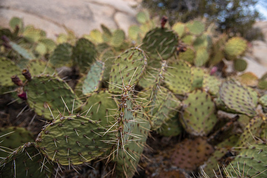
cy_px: 89
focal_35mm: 32
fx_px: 237
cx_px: 134
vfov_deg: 41.1
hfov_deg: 58.7
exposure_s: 1/500
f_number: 4
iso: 100
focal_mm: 32
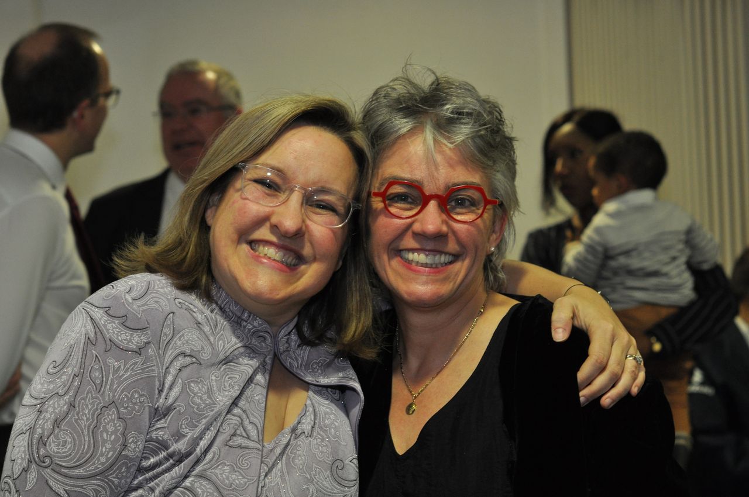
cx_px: 374
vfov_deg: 18.1
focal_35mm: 75
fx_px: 1558
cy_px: 248
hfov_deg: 27.0
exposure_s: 1/60
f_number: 4
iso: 800
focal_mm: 50
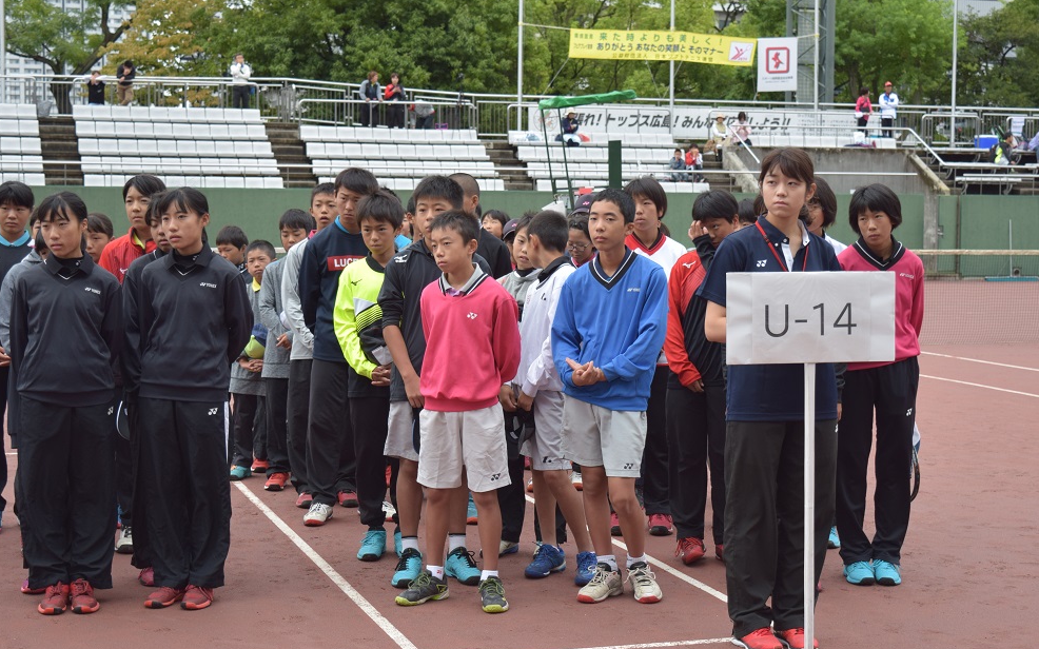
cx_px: 522
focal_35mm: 62
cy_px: 337
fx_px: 1755
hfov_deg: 33.0
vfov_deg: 20.9
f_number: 5
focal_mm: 40
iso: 320
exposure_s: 1/250
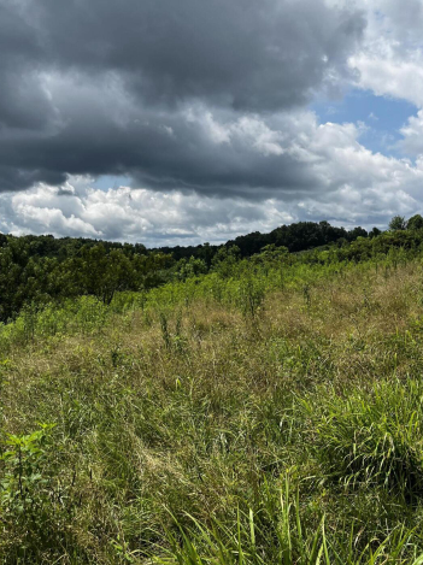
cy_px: 227
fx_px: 604
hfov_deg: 38.6
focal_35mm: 37
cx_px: 225
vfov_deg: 49.9
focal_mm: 5.1
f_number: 1.6
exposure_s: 1/5556
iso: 50
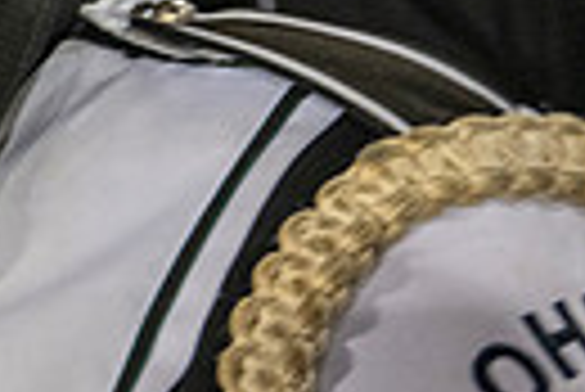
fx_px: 1741
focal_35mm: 107
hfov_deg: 15.0
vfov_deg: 12.5
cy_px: -101
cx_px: -639
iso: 2000
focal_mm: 24
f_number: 3.2
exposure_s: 1/500
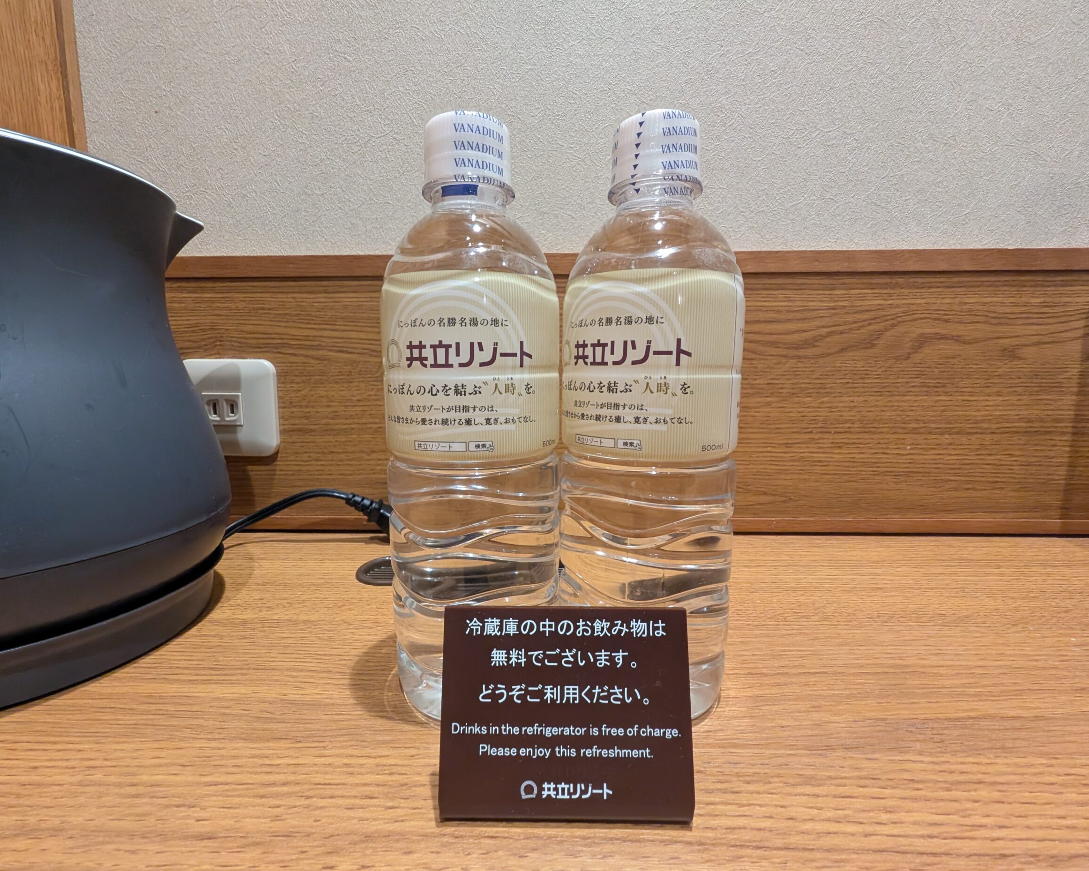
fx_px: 451
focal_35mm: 14
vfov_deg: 88.0
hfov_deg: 100.7
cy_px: 432
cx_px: 534
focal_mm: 1.95
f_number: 2.2
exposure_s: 1/25
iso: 522
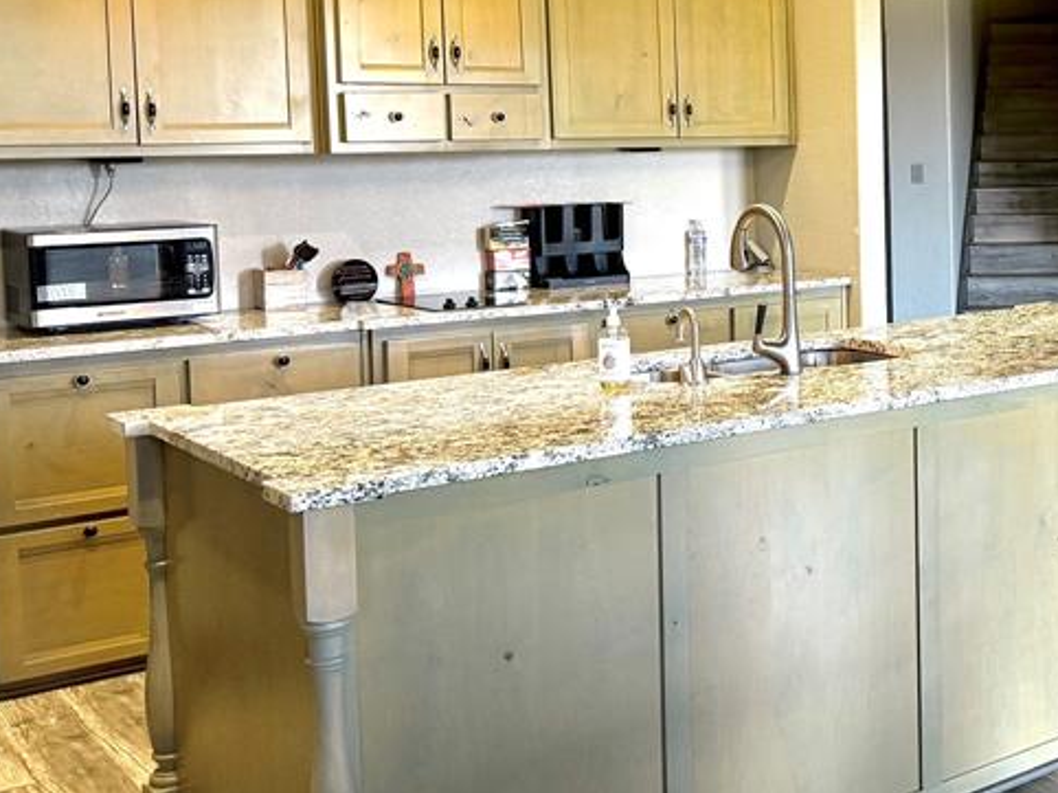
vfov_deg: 28.3
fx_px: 1558
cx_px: 1034
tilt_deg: -3.1
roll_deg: +1.4
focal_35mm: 51
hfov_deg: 34.5
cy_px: 235
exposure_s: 1/60
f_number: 1.78
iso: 250
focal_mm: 6.76
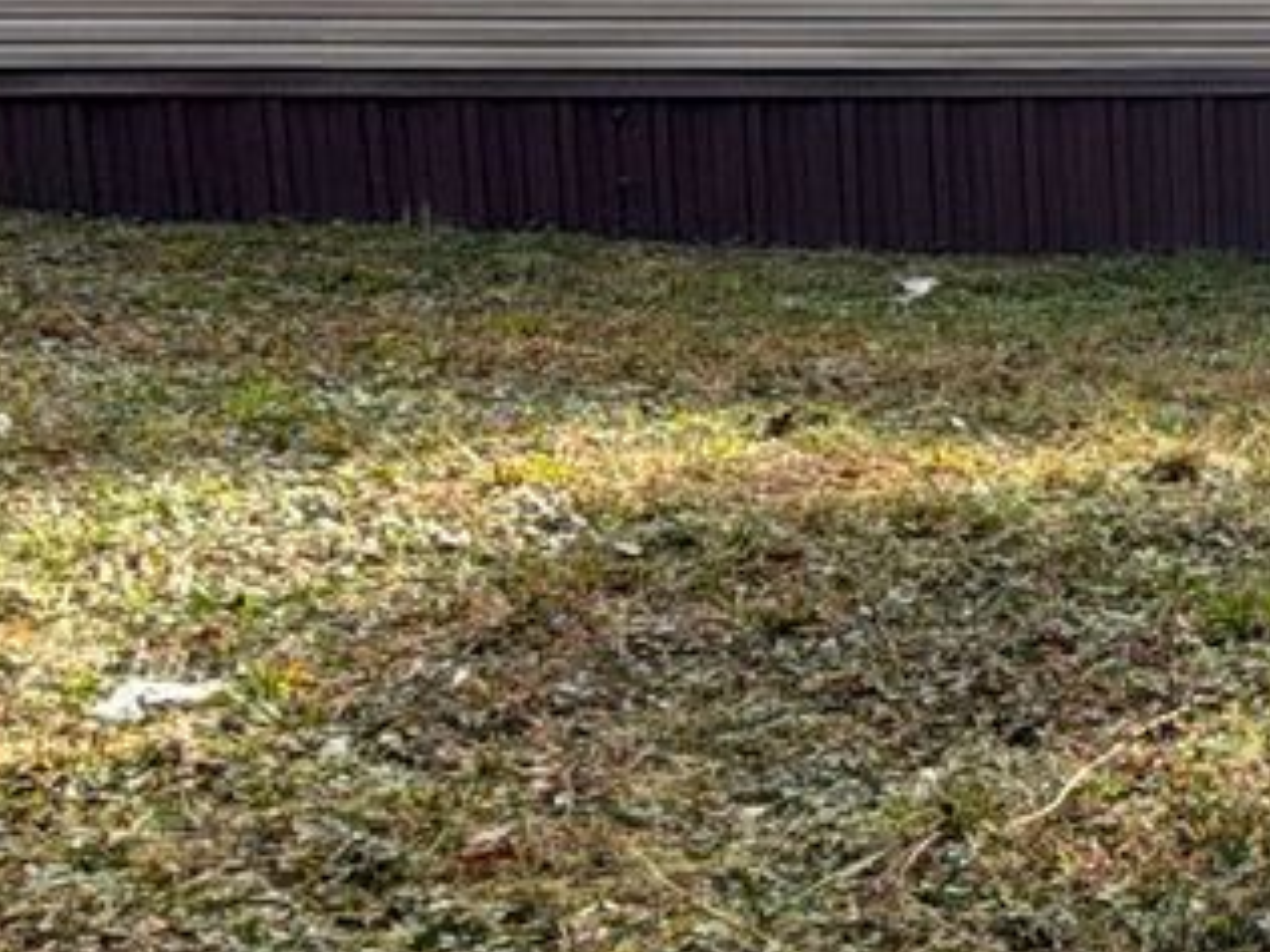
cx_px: 1811
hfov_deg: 25.9
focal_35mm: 59
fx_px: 2165
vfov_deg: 24.7
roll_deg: +1.6
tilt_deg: -7.3
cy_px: 353
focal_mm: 2.22
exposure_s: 1/502
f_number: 2.2
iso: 64
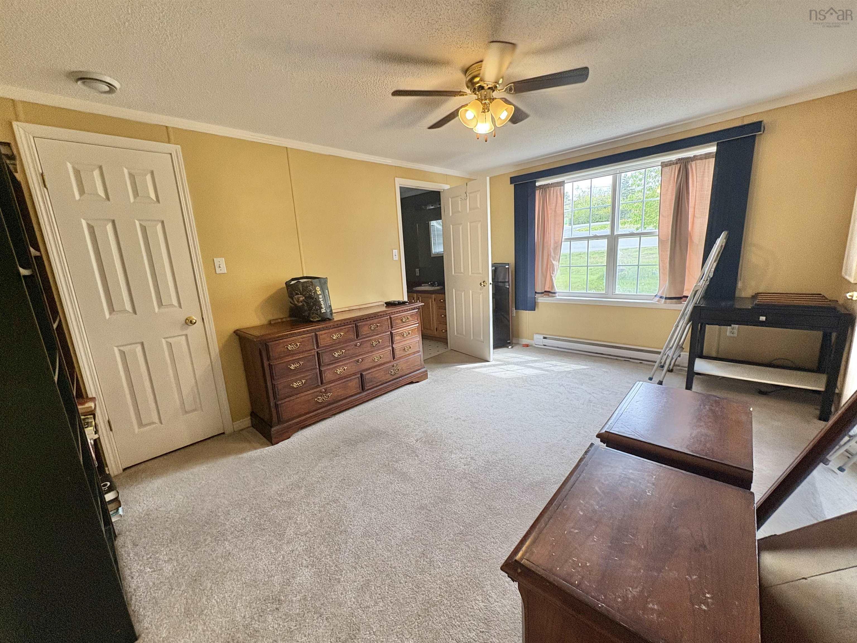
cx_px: 428
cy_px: 322
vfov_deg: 85.7
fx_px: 347
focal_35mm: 14
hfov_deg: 102.1
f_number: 2.2
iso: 160
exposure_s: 1/120
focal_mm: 2.22
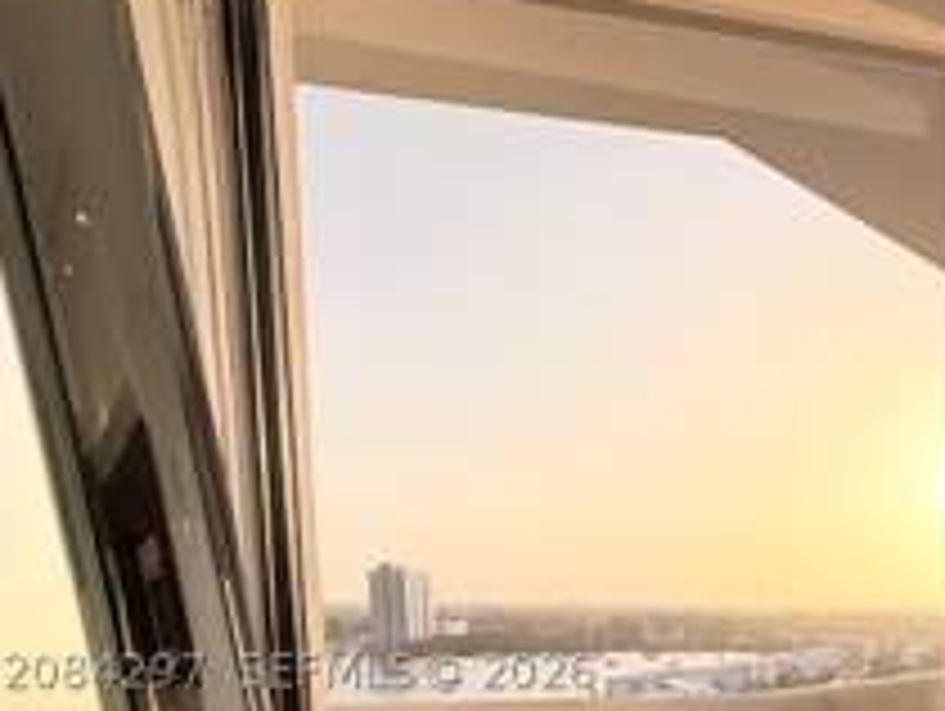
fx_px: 875
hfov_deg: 44.9
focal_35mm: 32
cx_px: 1008
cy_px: 670
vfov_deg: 40.1
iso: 40
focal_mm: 2.22
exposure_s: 1/672
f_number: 2.2
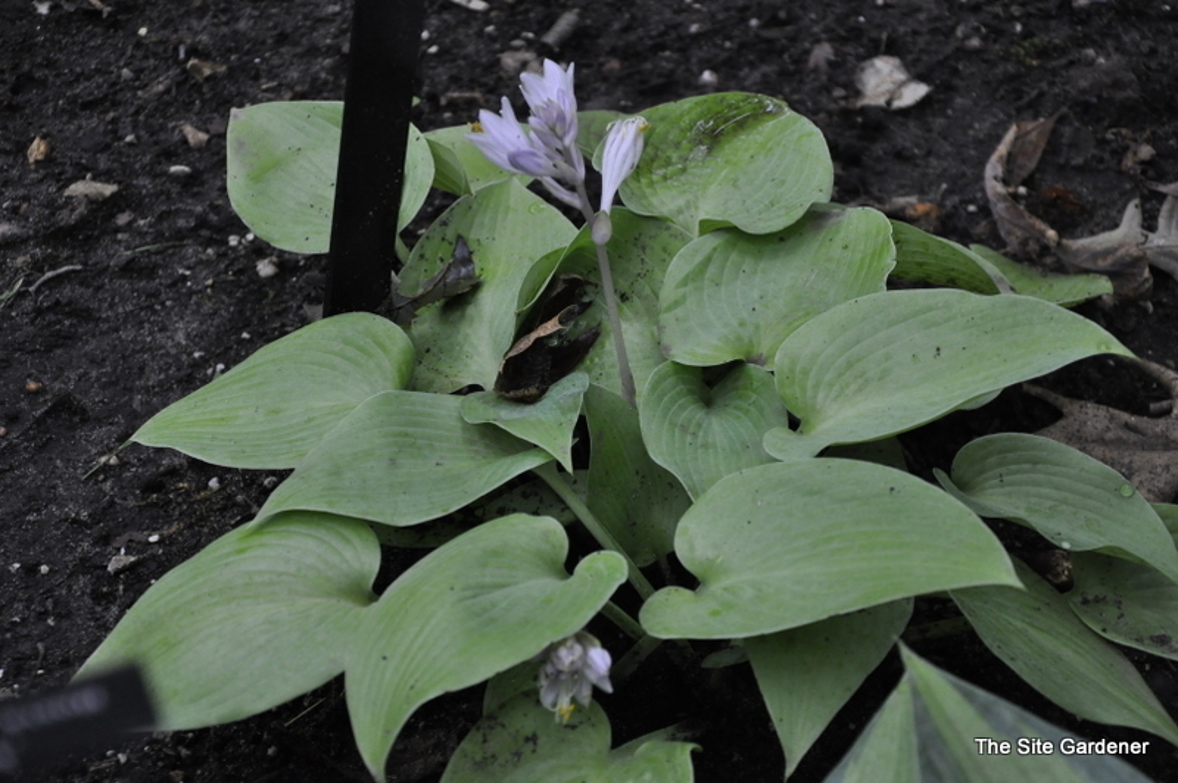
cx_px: 589
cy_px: 392
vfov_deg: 13.8
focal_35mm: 99
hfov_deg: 20.6
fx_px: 3237
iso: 1400
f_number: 5.3
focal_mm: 66
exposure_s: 1/125
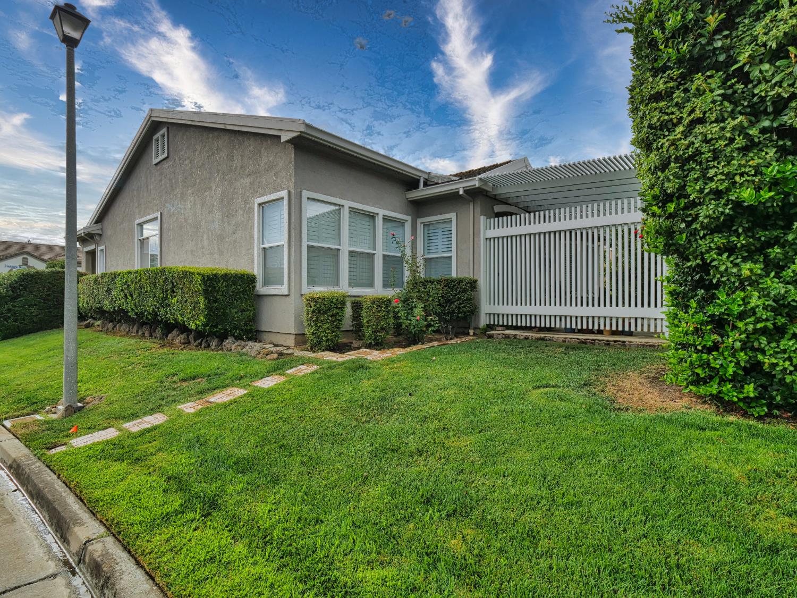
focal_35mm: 18
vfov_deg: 71.6
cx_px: 398
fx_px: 414
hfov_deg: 87.8
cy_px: 299
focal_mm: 9
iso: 160
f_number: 6.3
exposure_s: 1/320
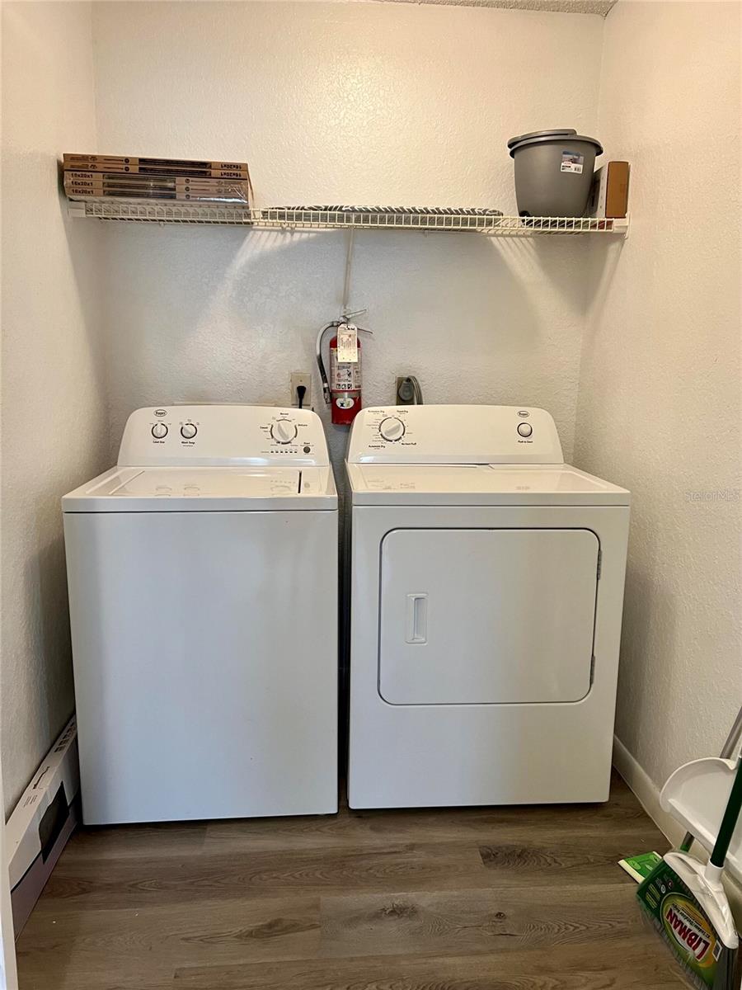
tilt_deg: -9.3
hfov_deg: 53.1
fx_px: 743
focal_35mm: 26
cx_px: 371
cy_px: 495
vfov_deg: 67.3
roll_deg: -1.4
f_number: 1.5
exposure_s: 1/60
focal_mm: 5.7
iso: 125
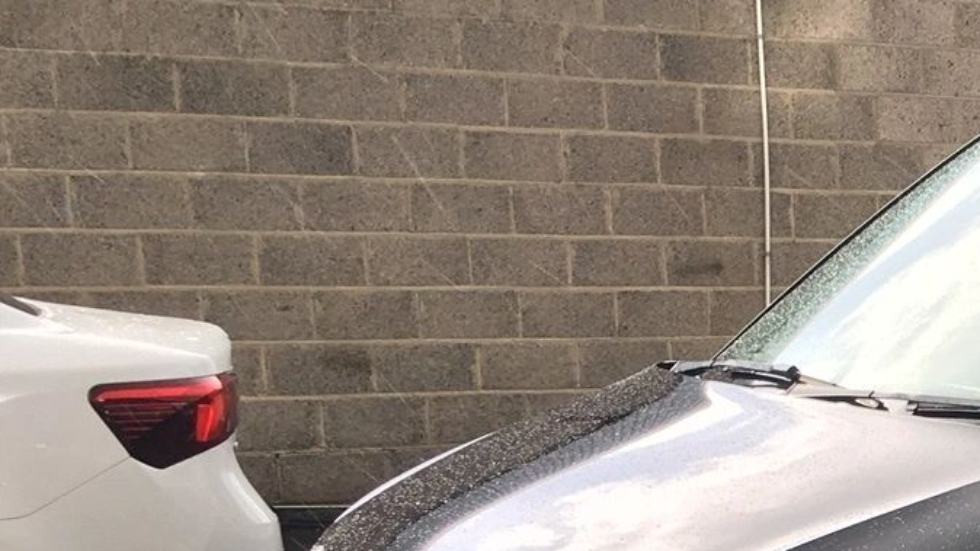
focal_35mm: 96
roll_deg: -1.9
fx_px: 2494
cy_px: 837
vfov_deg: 12.0
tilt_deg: -15.0
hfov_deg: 19.6
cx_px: 1431
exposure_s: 1/154
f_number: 2.2
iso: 25
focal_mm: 4.15
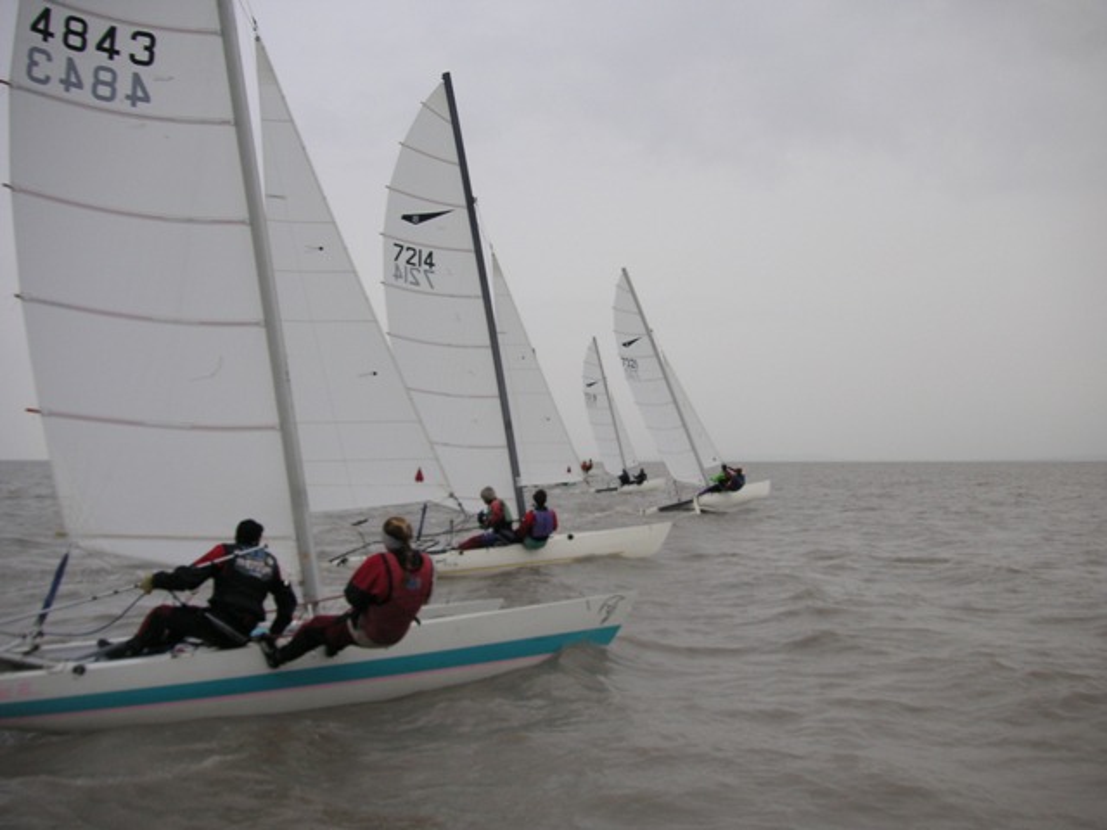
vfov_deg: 38.7
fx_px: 1183
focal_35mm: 37
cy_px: 415
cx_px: 554
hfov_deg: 50.1
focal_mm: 6.1
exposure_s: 1/250
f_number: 2.8
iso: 50
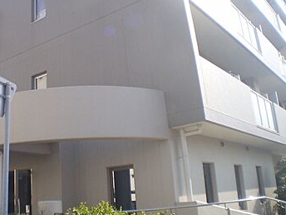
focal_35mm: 67
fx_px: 554
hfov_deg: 28.4
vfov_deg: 21.8
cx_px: 57
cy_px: 57
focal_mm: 6.3
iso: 64
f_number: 3.1
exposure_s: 1/800
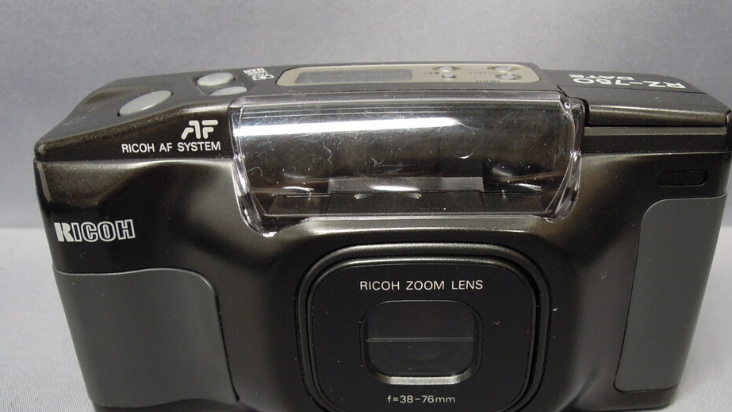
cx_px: 385
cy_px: 246
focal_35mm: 34
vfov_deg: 34.5
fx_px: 660
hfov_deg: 58.0
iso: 280
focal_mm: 4.3
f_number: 2.8
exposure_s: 1/30
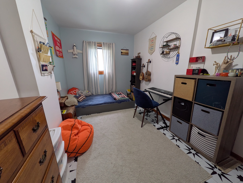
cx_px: 122
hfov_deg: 102.0
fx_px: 98
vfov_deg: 85.7
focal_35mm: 14
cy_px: 92
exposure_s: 1/24
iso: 132
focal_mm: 1.83
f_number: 2.2
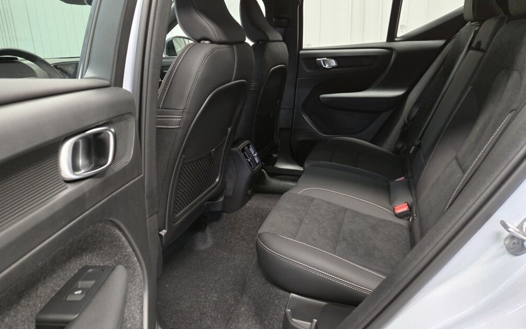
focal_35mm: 25
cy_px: 143
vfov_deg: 49.1
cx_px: 259
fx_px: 358
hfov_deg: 72.6
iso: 1250
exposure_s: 1/100
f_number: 1.8
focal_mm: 5.4
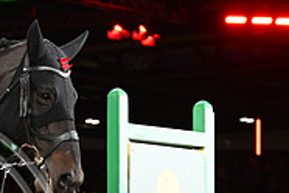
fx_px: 2456
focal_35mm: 306
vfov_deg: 4.5
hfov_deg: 6.7
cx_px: -109
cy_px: 240
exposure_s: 1/500
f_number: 5
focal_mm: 98
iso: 5000
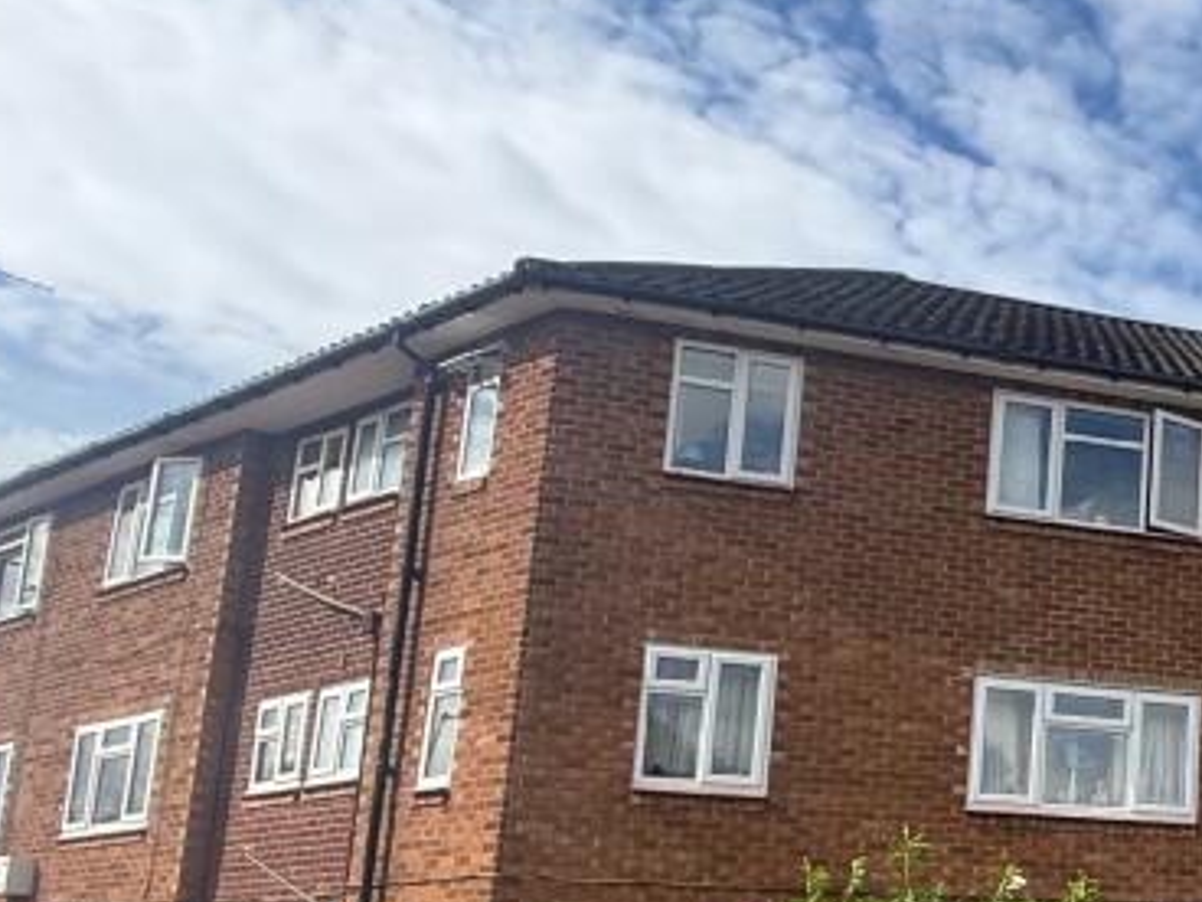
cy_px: 846
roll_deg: -1.0
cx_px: 1470
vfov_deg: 34.3
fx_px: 1354
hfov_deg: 36.2
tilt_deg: +8.7
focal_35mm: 39
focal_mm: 2.22
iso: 64
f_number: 2.2
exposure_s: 1/1285
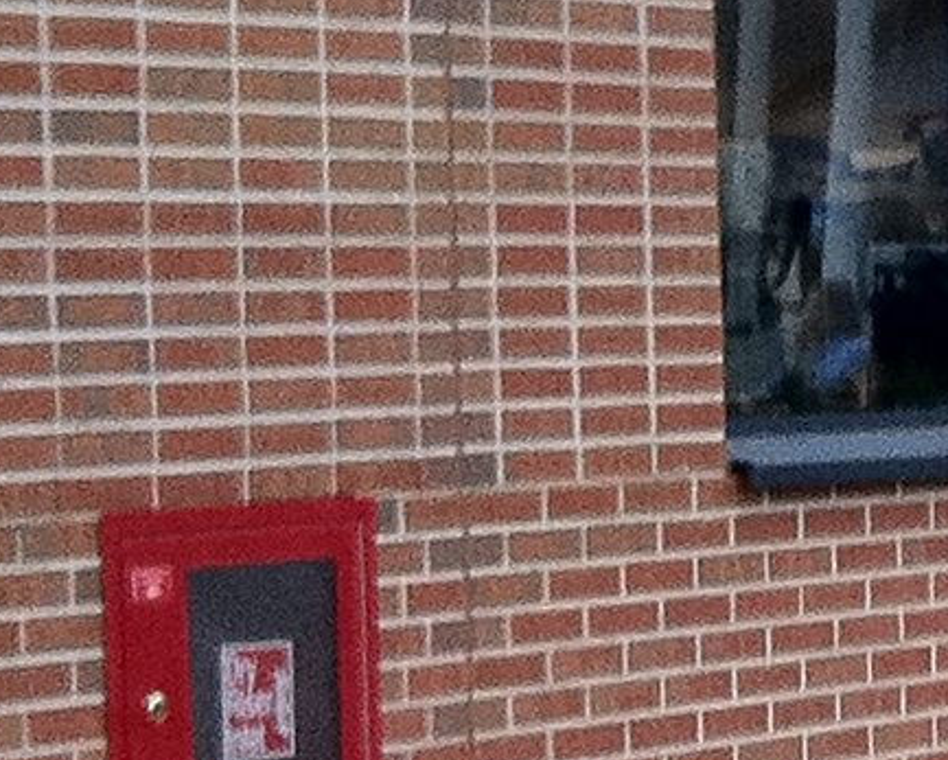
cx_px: 2036
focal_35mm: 204
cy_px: 845
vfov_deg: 7.5
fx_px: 5728
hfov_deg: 8.8
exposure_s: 1/120
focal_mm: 3.85
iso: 125
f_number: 2.8
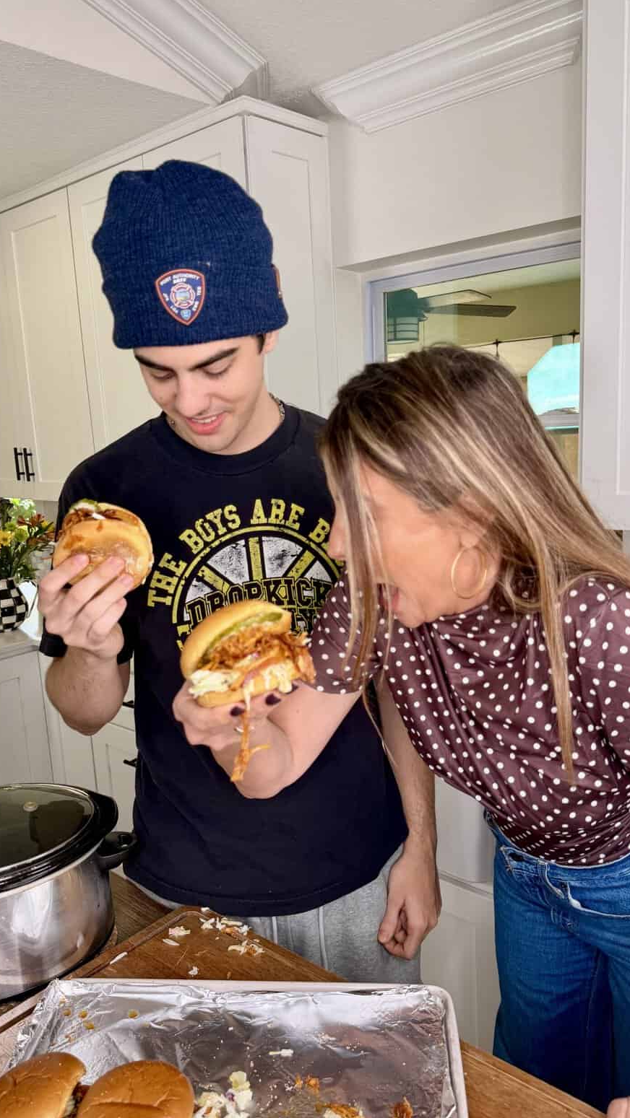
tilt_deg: -12.2
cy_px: 576
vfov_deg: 69.8
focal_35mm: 27
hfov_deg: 42.9
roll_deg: +2.9
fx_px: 801
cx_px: 308
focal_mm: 6.76
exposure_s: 1/120
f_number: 1.78
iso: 80
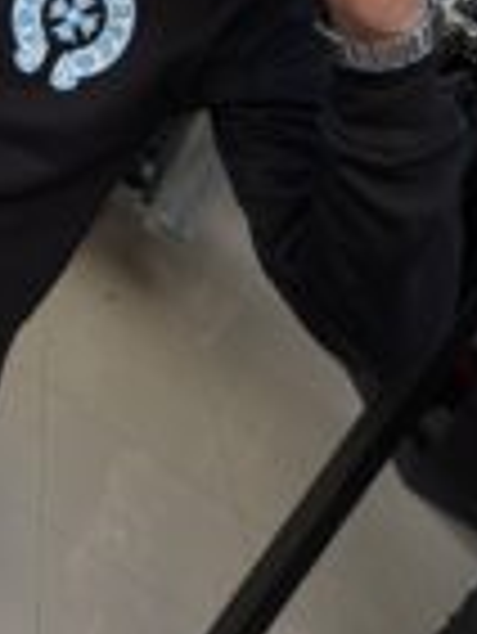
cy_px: -153
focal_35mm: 68
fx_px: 1247
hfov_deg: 21.2
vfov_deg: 25.3
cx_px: 50
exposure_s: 1/461
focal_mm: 6.76
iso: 100
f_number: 1.78
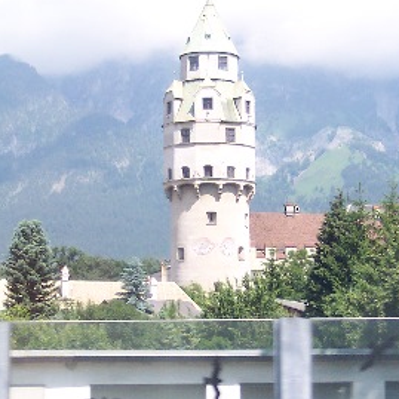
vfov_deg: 17.4
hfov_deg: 17.4
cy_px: 188
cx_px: 231
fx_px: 1304
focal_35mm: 100
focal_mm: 8
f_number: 2.8
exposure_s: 1/350
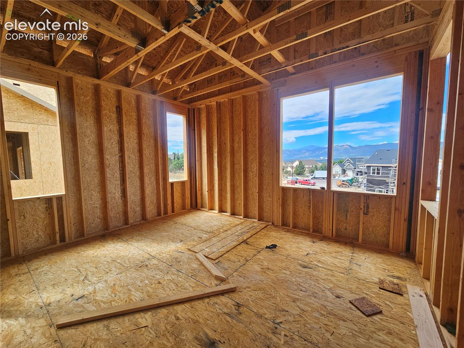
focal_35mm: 13
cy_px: 174
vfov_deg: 89.9
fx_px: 174
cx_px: 232
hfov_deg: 106.2
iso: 50
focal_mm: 2.2
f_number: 2.2
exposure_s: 1/380
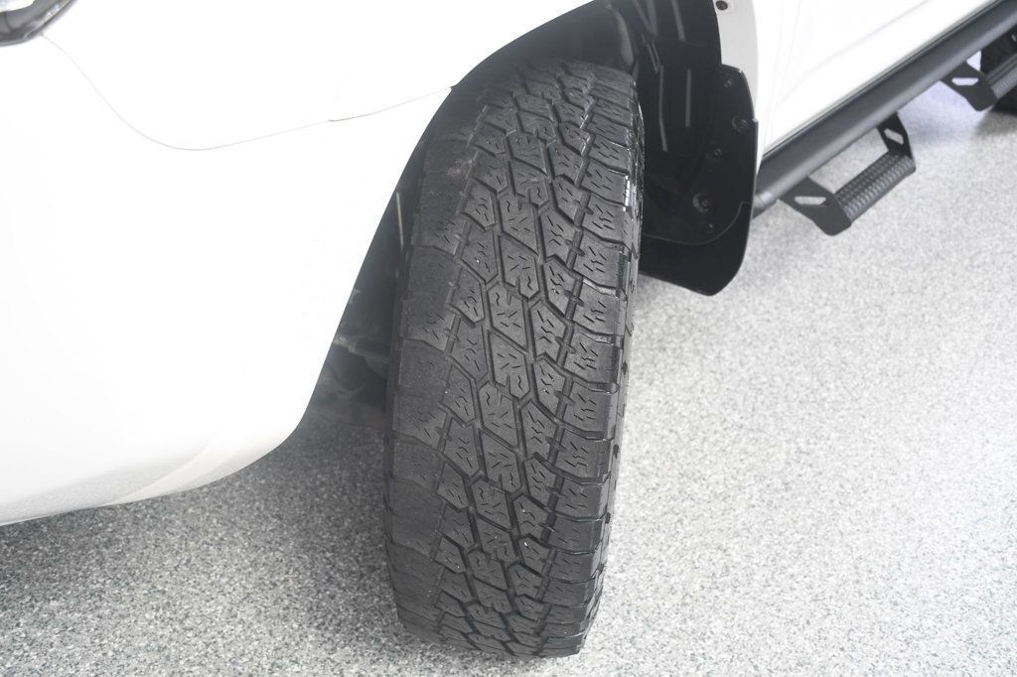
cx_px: 508
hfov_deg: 49.6
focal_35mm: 39
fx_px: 1101
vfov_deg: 34.2
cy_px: 338
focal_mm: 26
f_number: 3.8
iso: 100
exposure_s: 1/160
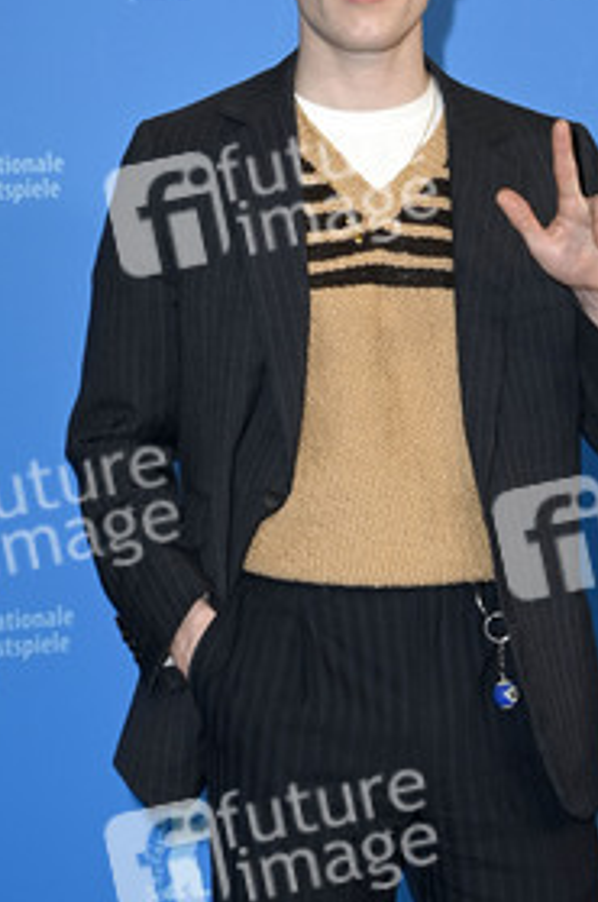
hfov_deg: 15.3
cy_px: 362
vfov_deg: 22.9
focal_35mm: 89
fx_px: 2226
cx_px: 365
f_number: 5.6
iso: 800
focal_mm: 62
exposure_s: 1/200
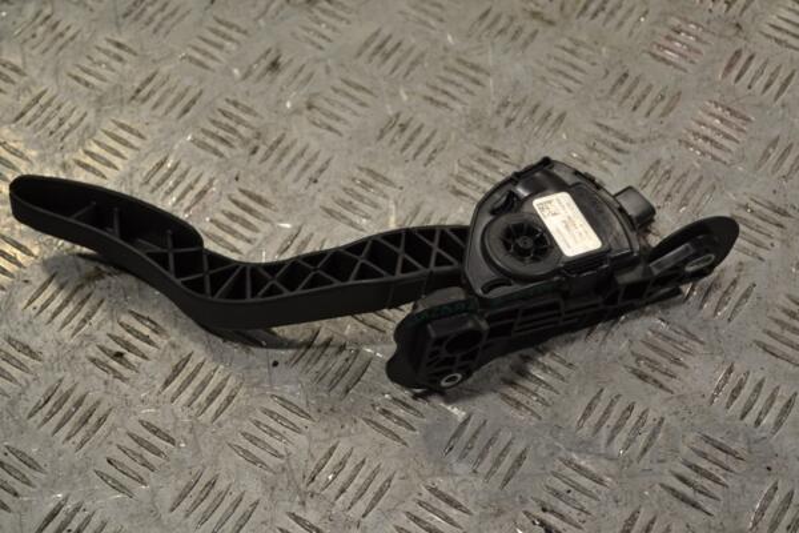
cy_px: 266
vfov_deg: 22.6
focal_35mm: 60
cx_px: 400
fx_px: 1332
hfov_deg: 33.4
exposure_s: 1/125
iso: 280
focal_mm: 40
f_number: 5.6
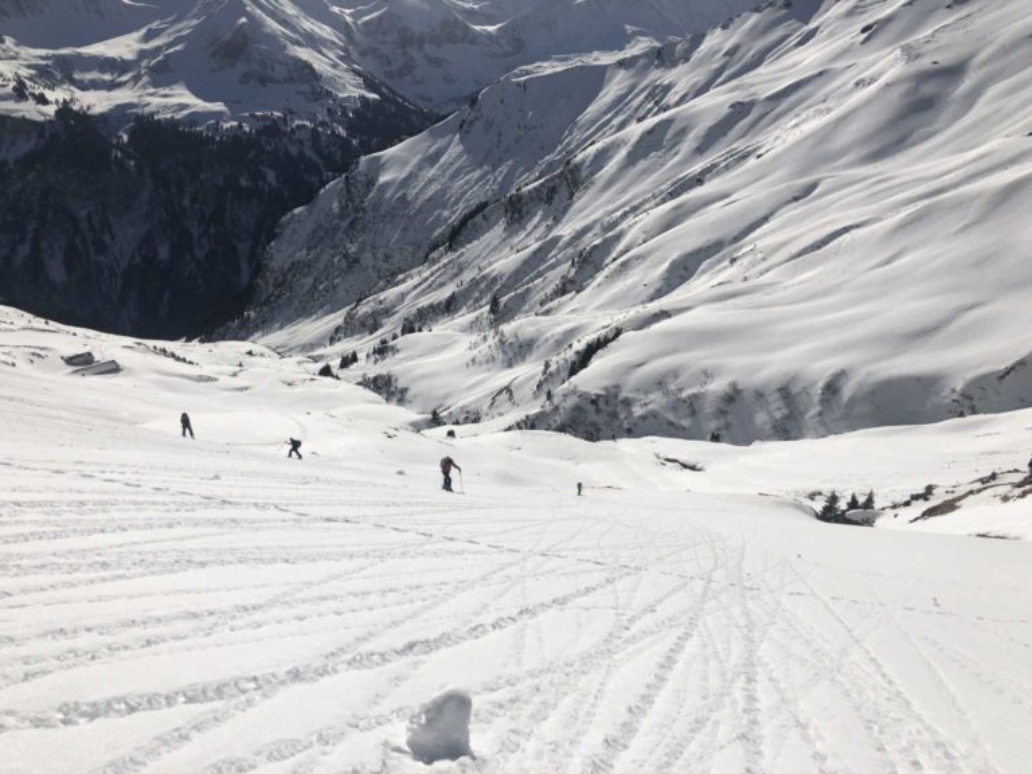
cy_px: 387
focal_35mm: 28
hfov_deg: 63.4
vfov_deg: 49.7
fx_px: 835
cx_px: 516
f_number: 1.8
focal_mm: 4
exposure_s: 1/16129
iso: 25
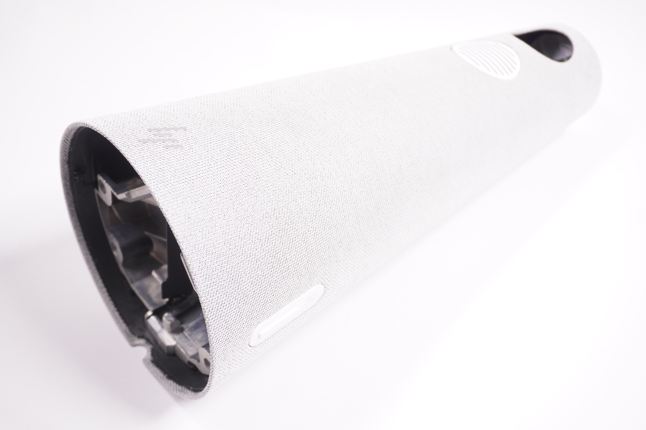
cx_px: 317
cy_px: 216
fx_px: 799
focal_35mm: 45
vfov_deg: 30.2
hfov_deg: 44.0
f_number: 5.6
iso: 320
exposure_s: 1/100
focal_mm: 29
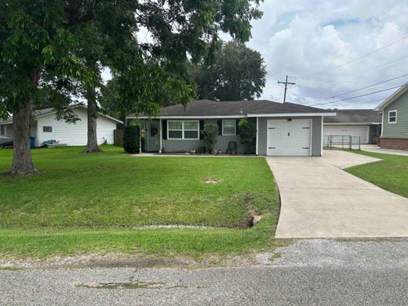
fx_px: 306
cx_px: 204
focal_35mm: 26
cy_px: 153
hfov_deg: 67.3
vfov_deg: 53.1
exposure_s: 1/2513
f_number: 1.6
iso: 50
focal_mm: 5.96
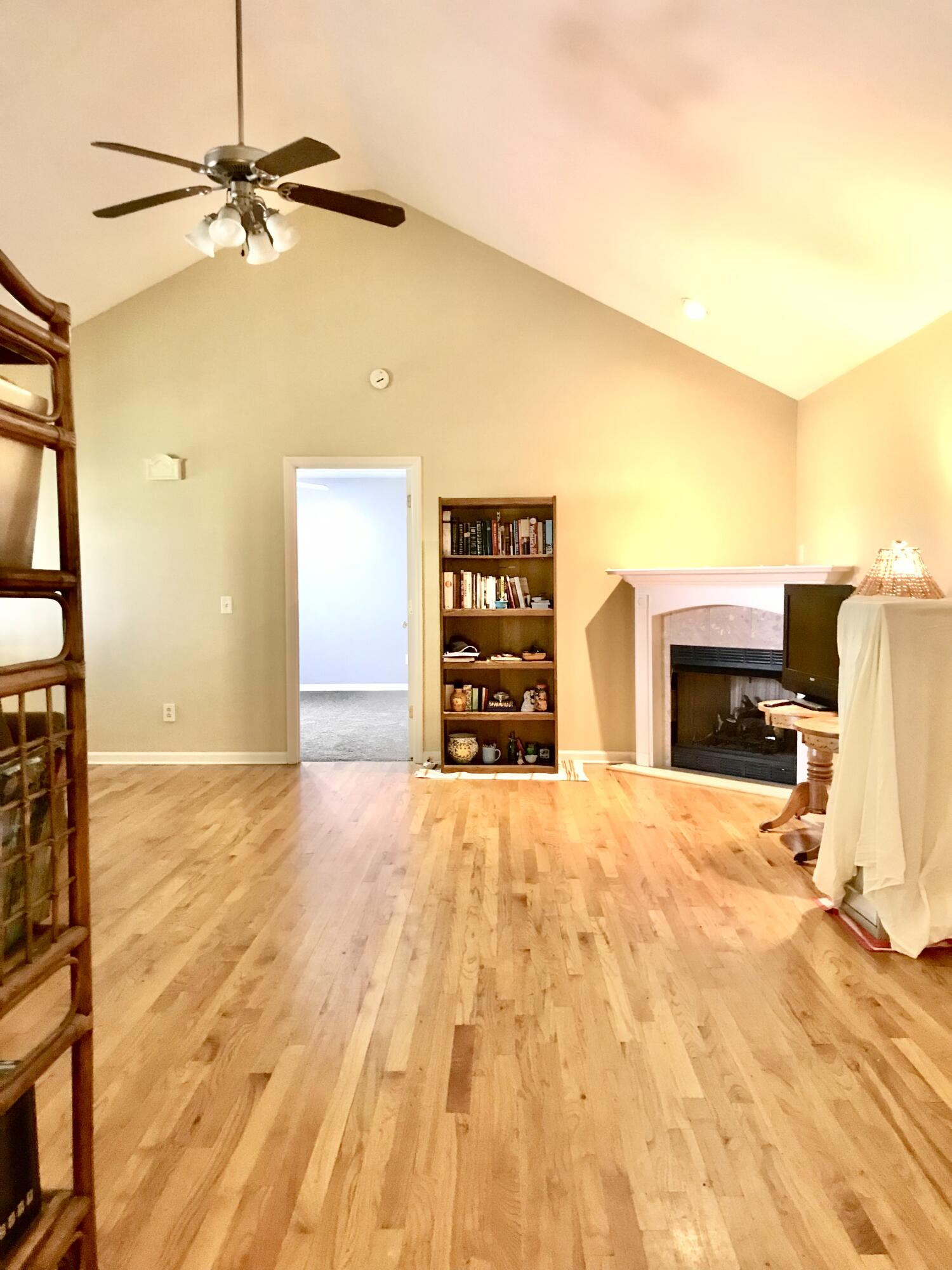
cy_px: 635
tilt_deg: -1.6
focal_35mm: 28
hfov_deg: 49.7
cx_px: 476
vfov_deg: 63.4
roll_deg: -0.1
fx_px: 1027
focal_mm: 3.99
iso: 100
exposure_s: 1/11
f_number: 1.8
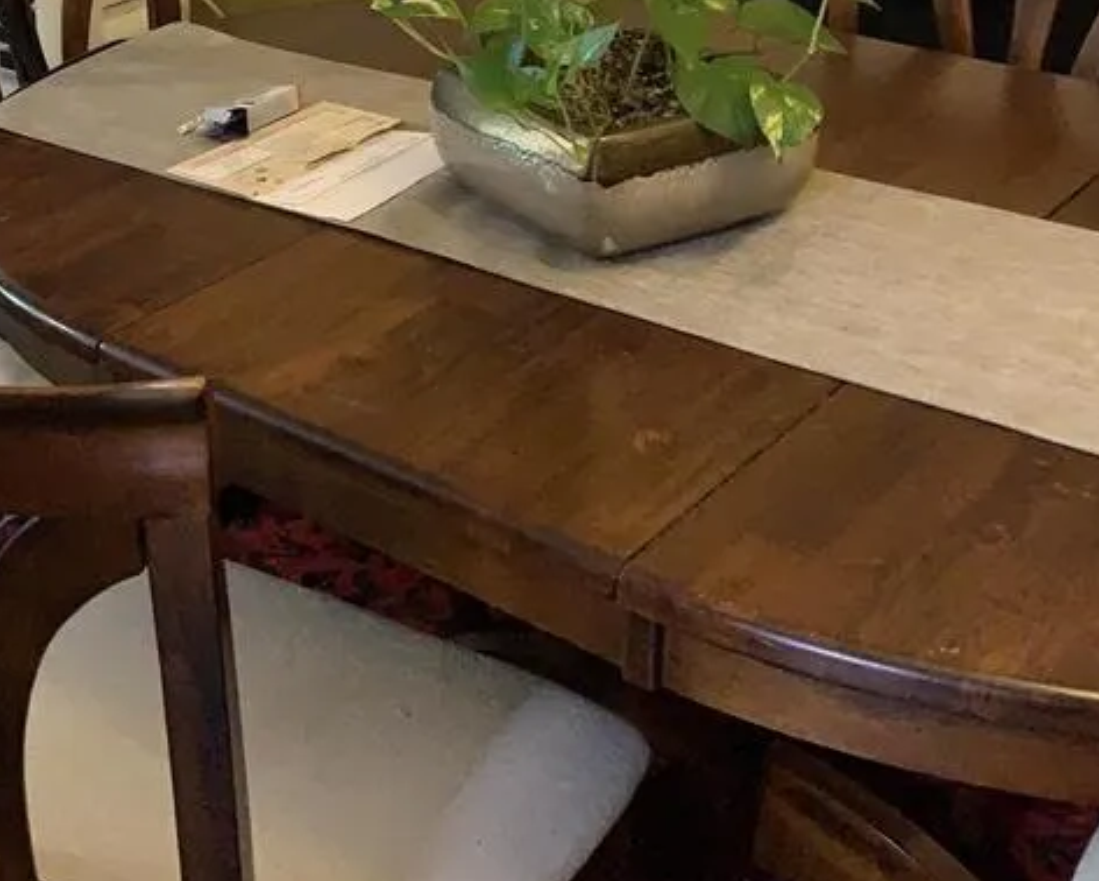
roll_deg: +1.3
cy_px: -2
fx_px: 1790
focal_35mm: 55
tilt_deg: -15.5
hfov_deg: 33.0
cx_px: 196
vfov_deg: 26.2
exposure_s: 1/30
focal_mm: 4.25
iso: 640
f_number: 1.8
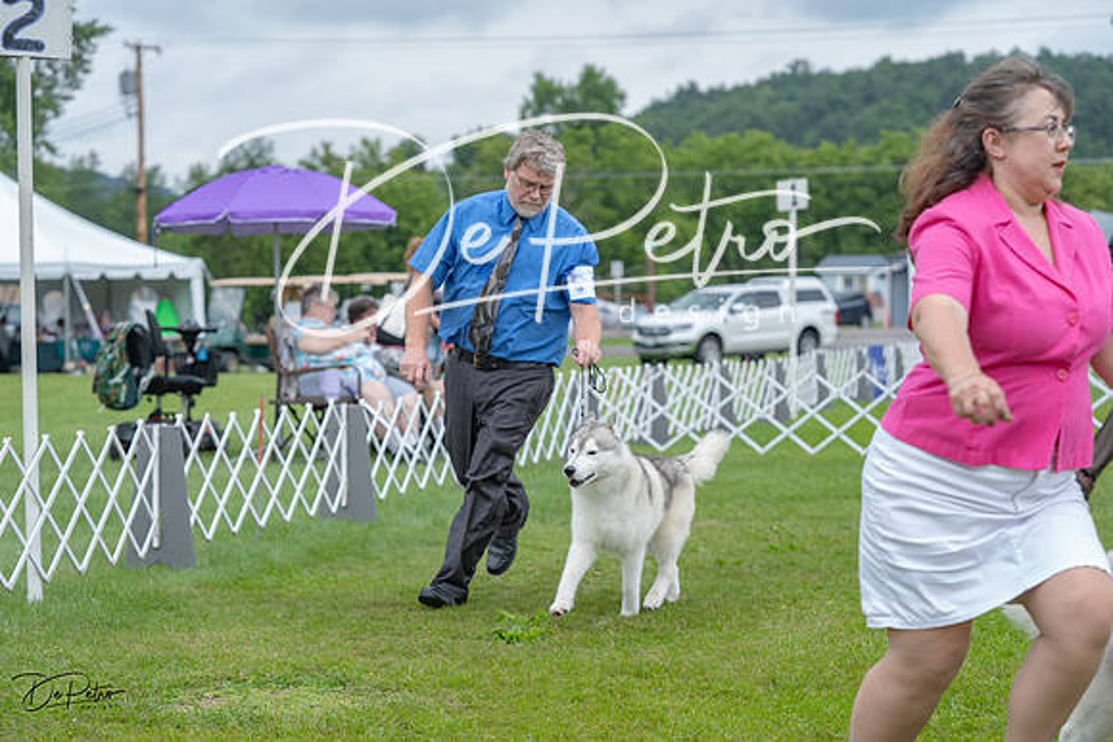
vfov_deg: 15.9
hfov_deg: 23.6
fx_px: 2659
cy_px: 371
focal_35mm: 86
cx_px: 556
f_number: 4.5
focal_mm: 86
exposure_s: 1/1000
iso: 400
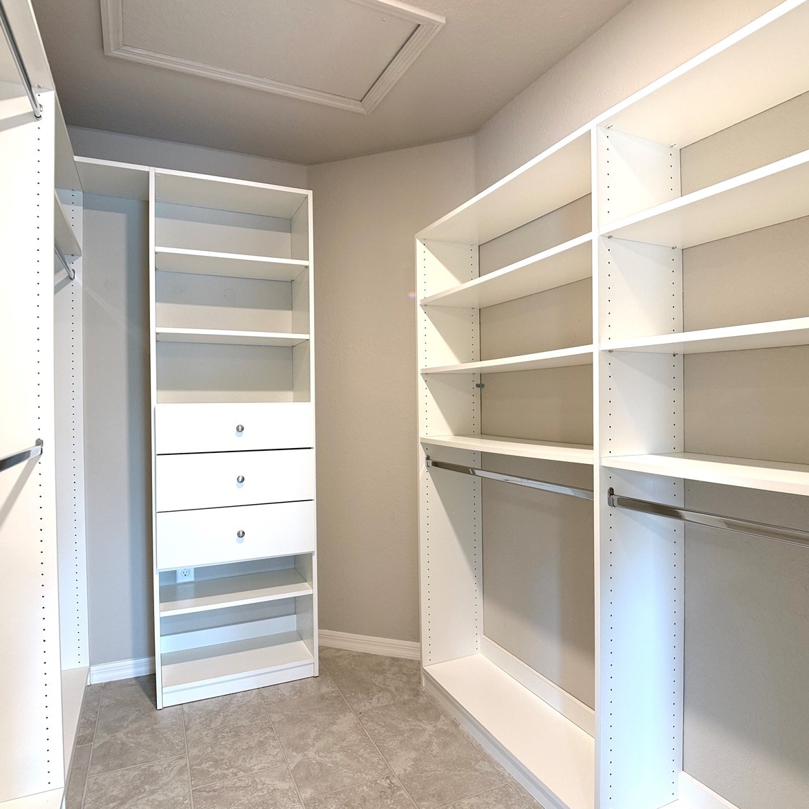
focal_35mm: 29
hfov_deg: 55.6
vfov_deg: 55.6
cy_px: 404
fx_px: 767
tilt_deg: +0.2
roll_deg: +0.4
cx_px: 417
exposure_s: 1/60
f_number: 1.78
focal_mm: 6.76
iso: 160
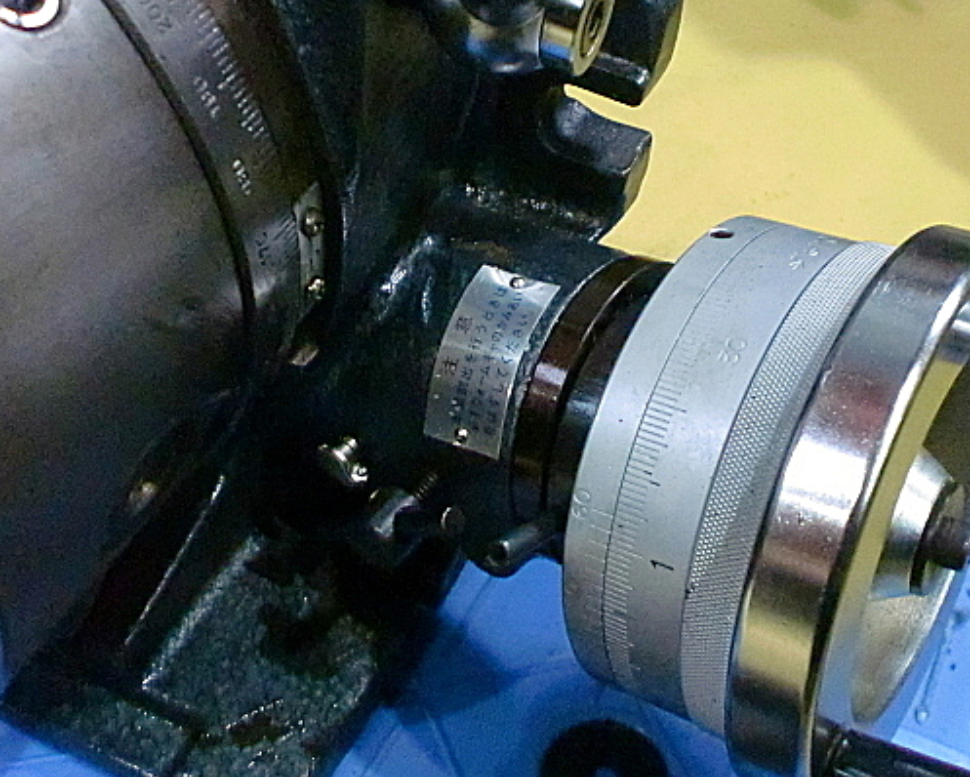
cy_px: 453
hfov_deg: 41.8
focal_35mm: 44
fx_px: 1264
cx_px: 586
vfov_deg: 34.1
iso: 1600
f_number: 3.1
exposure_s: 1/60
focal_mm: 6.3
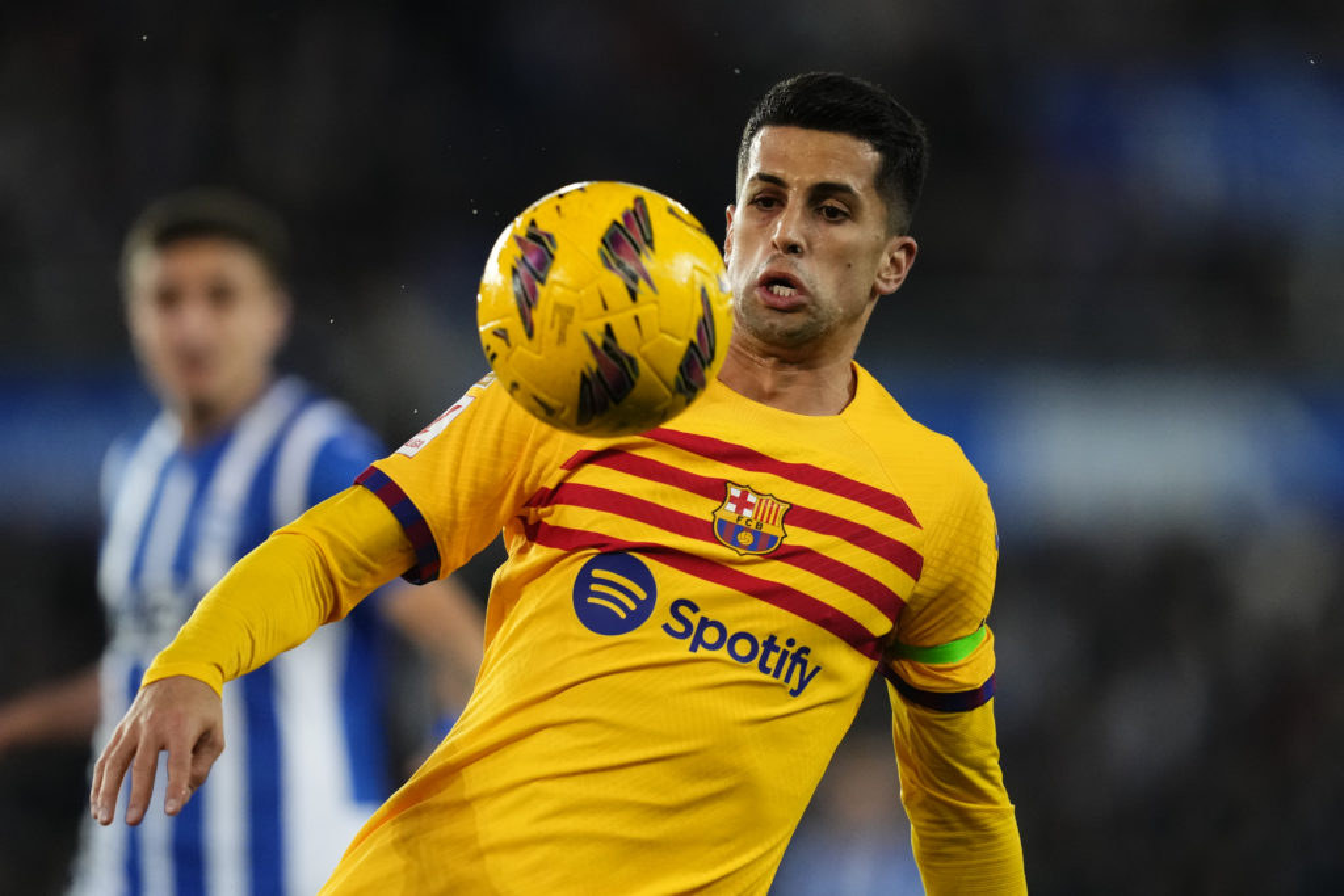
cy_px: 448
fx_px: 14934
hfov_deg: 5.2
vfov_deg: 3.4
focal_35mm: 400
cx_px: 672
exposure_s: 1/2000
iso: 3200
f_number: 2.8
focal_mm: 400
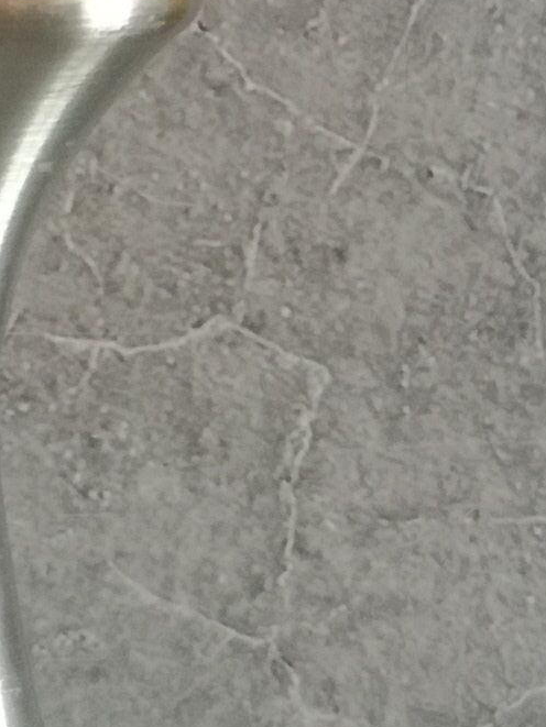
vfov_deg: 12.1
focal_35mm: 163
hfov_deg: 9.0
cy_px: 443
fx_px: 3427
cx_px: -116
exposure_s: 1/50
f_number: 2
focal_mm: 3.79
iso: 64
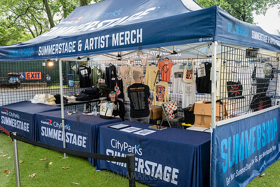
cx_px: 140
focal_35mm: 33
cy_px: 94
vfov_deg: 40.1
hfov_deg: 57.4
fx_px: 256
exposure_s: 1/160
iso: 2000
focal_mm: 31
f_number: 4.5
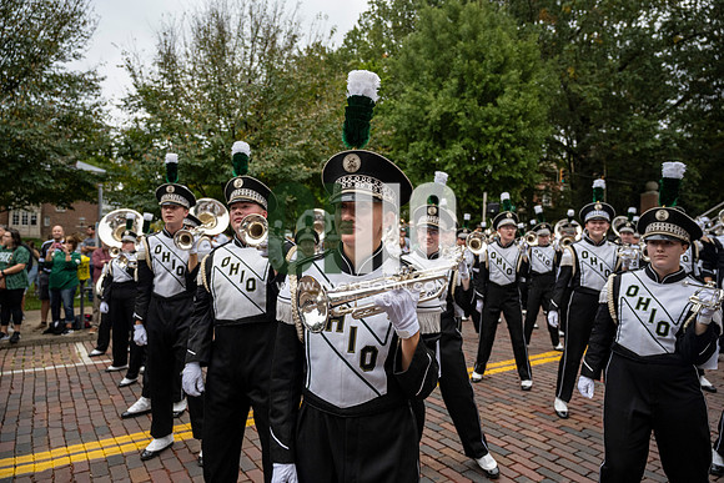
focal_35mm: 24
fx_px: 483
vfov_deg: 53.2
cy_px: 242
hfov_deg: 73.7
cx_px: 362
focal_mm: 24
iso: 640
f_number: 4
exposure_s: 1/1600
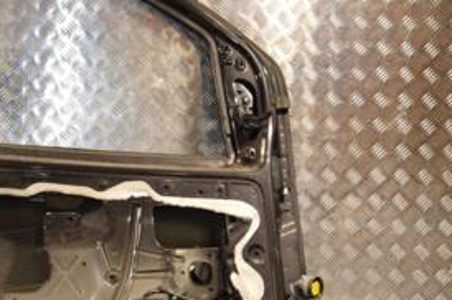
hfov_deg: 28.2
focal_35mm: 69
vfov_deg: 19.6
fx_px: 867
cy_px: 185
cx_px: 53
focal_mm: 21
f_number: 5.6
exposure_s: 1/200
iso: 800
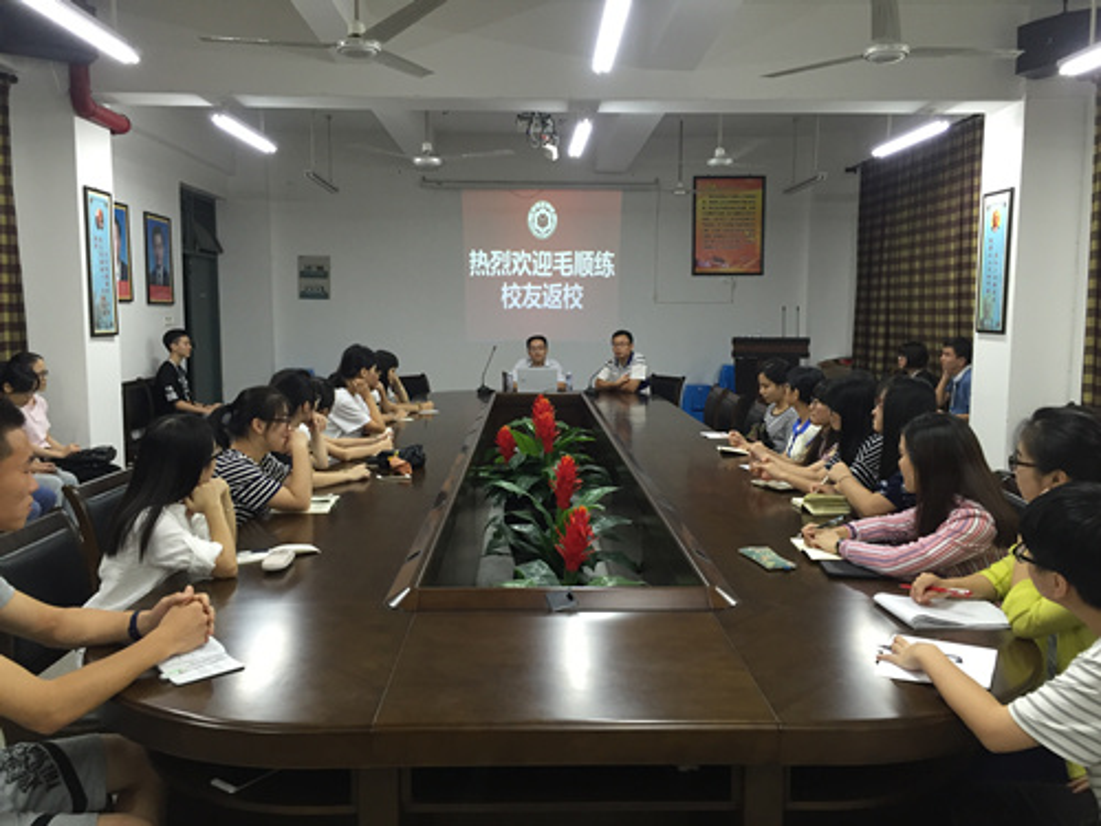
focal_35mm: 29
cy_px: 413
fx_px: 922
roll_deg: -1.2
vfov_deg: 48.2
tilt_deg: -5.8
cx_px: 550
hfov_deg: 61.7
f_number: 2.2
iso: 125
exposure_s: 1/33
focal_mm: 4.15
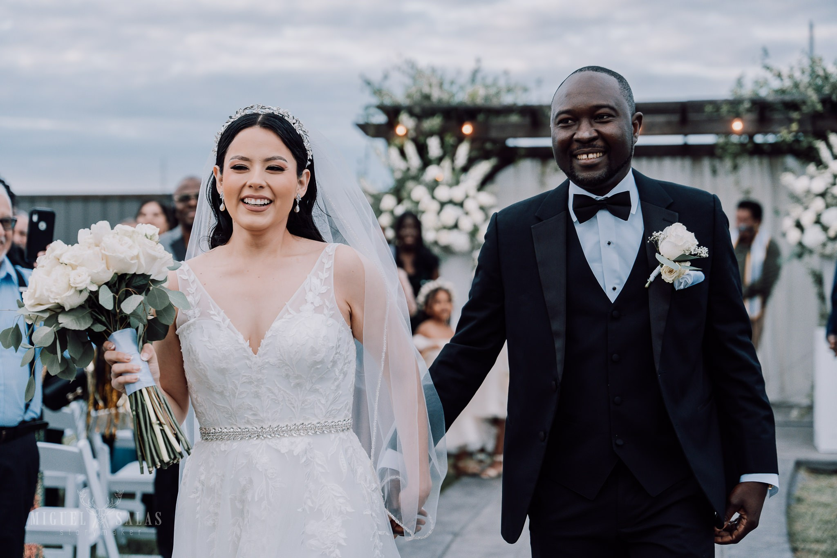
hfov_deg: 31.6
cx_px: 418
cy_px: 279
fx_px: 1481
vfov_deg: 21.3
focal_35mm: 64
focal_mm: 63.7
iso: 320
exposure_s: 1/320
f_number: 2.8
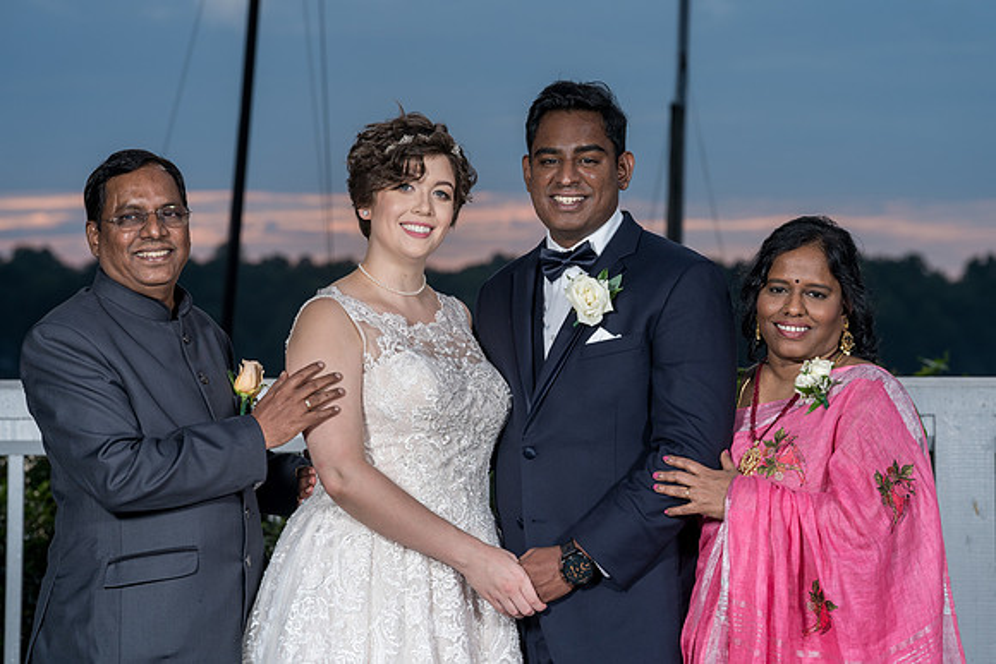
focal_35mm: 165
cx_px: 508
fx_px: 4559
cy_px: 317
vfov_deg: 8.3
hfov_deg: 12.5
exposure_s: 1/200
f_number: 8
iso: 100
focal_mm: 154
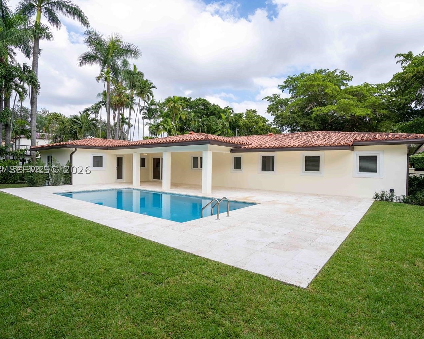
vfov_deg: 70.8
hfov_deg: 83.3
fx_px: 238
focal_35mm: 19
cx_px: 208
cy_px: 170
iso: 400
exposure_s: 1/1600
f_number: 6.3
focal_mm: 16
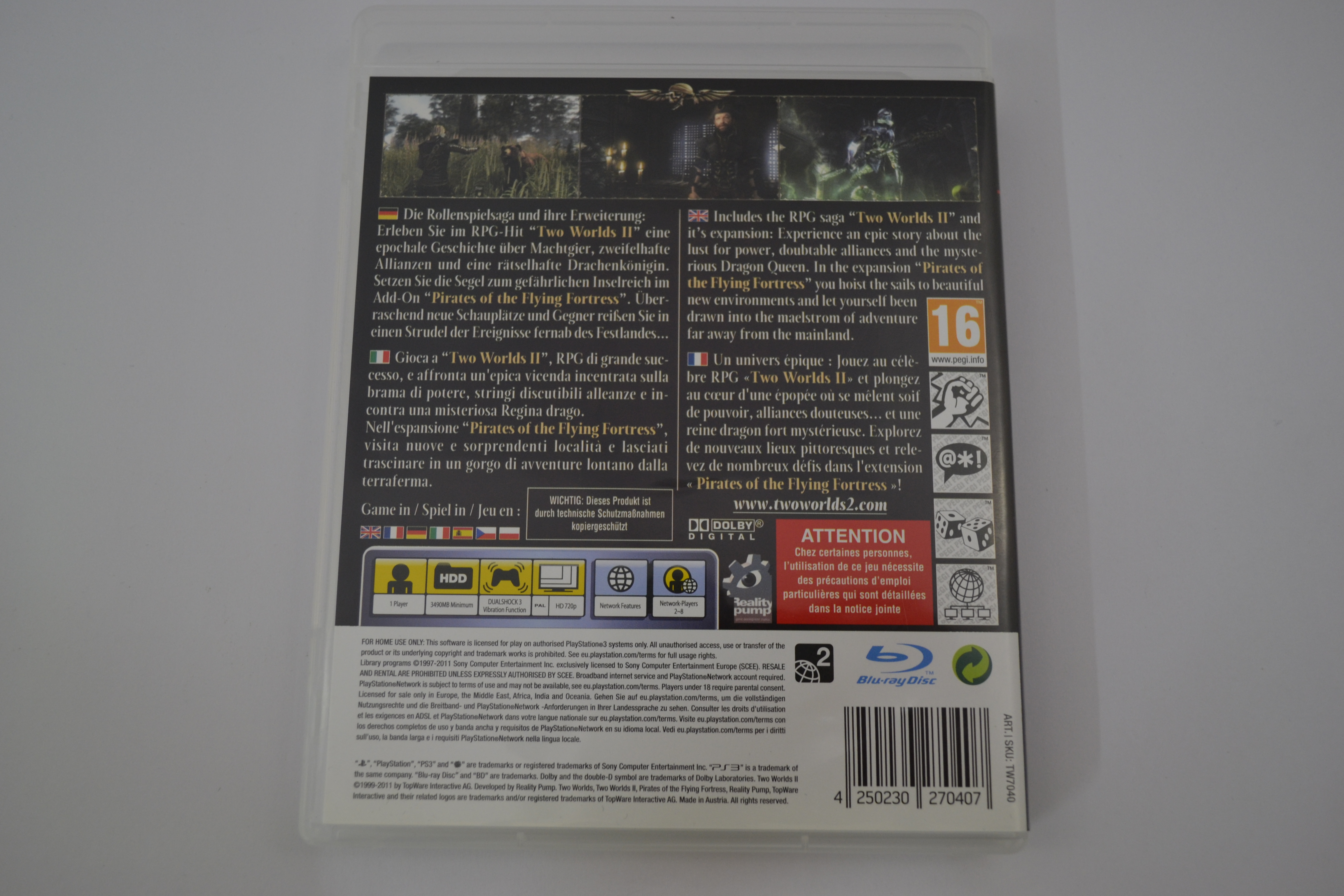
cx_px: 672
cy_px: 448
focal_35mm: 33
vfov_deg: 40.0
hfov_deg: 57.2
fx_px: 1232
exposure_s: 1/30
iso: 400
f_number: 3.8
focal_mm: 22
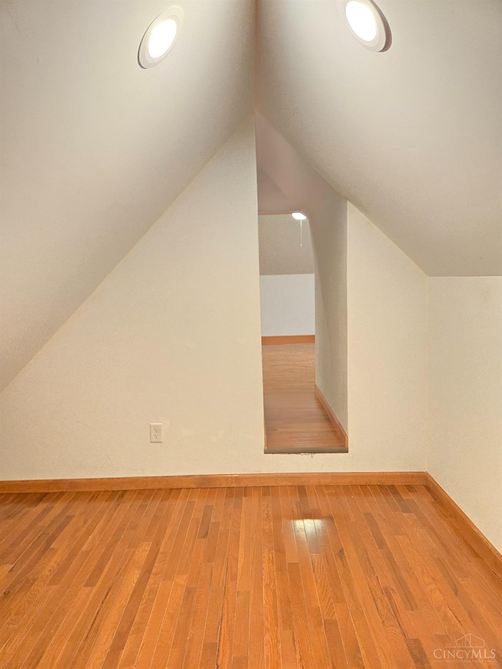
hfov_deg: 58.9
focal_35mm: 23
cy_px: 334
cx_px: 251
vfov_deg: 73.9
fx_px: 445
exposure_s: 1/120
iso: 640
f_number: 1.8
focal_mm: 5.4
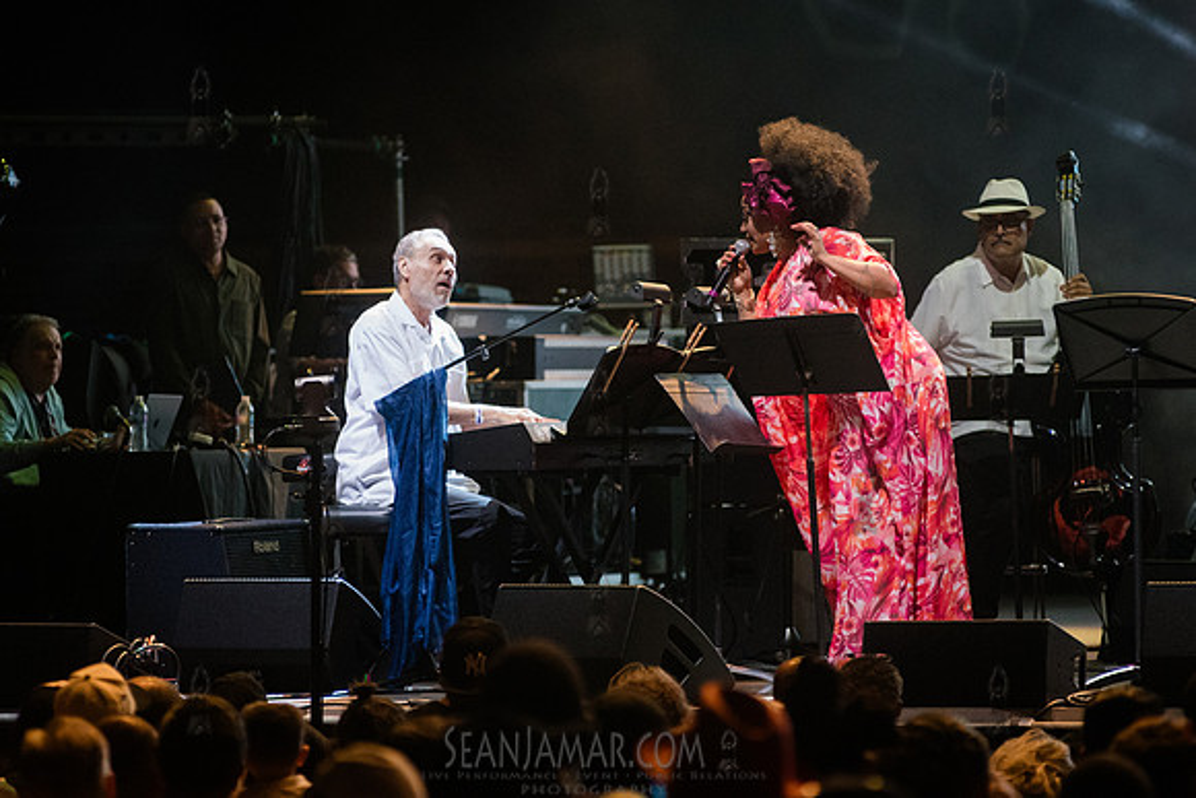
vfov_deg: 5.4
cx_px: 620
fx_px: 8442
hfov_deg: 8.1
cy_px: 294
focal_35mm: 254
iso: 5000
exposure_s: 1/1000
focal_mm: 200
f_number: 4
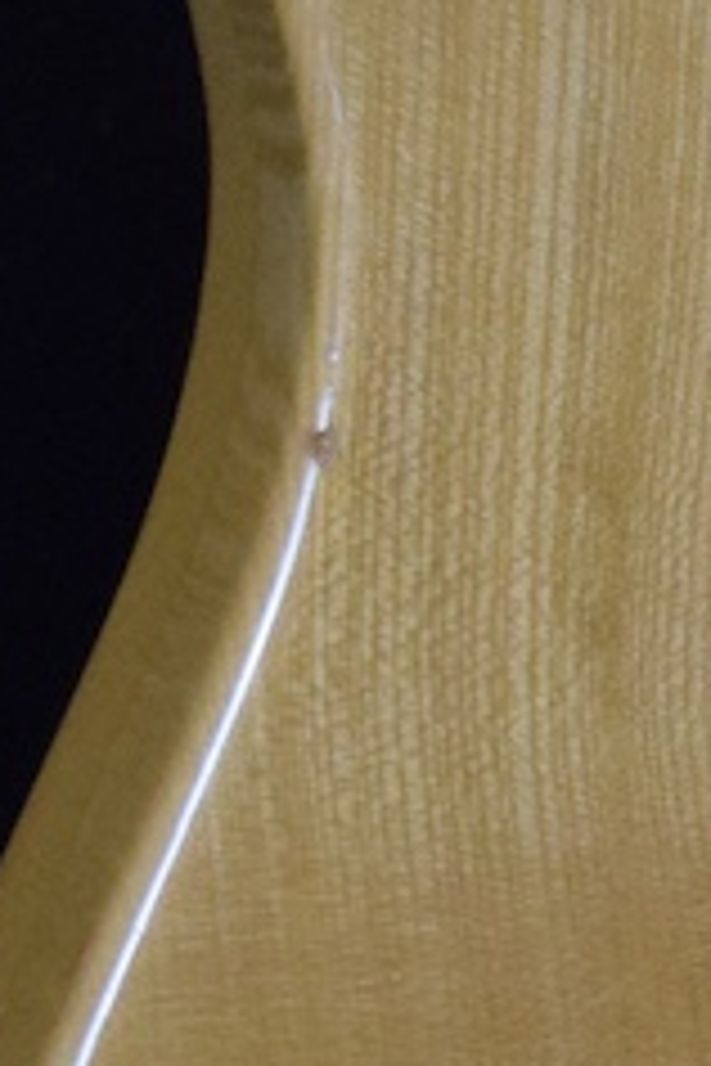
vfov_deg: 5.2
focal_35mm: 398
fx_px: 11790
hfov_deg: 3.4
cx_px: 1467
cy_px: 544
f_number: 5
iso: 2800
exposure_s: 1/60
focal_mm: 42
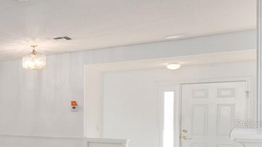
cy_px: 123
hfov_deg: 28.3
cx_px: -130
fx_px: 333
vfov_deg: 24.4
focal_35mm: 48
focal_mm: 14.6
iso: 400
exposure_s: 1/60
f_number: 8
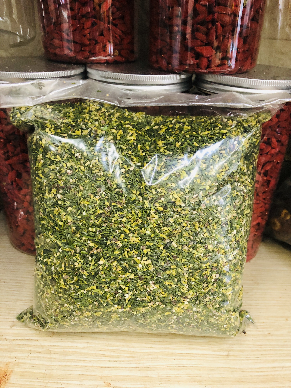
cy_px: 194
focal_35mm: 28
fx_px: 314
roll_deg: -0.4
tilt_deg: -30.1
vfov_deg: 63.4
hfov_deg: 49.7
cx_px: 146
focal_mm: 3.99
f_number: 1.8
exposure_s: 1/17
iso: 100
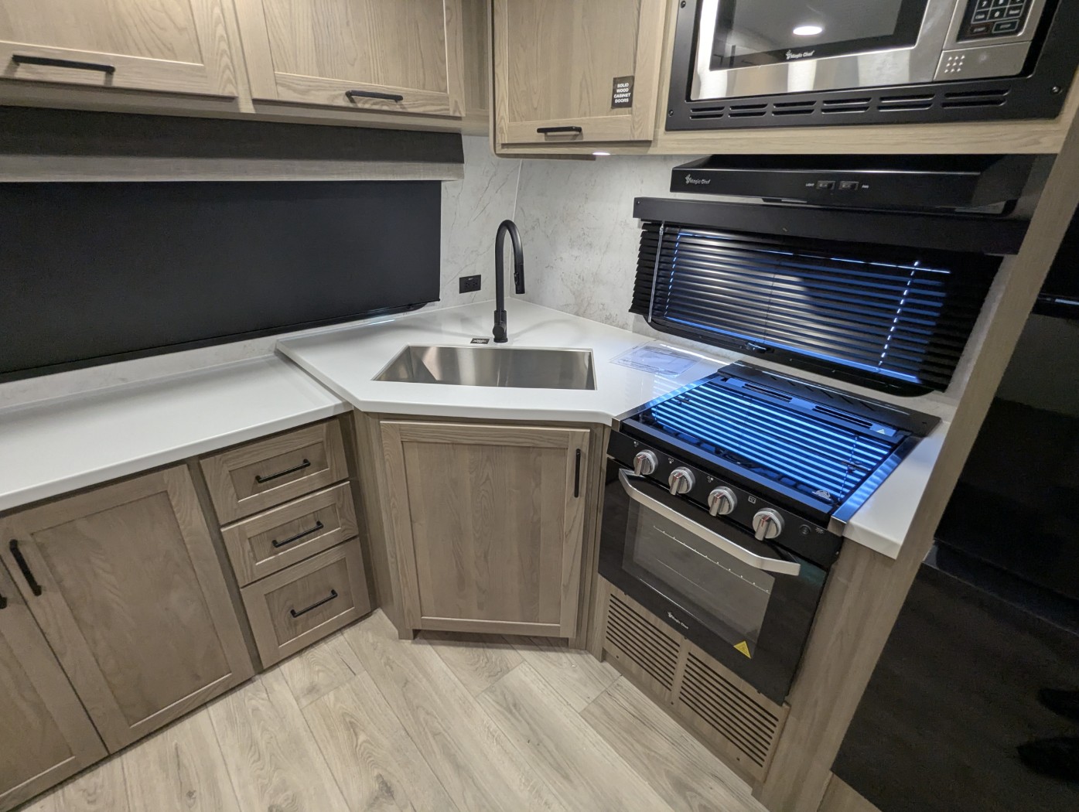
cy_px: 406
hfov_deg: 94.4
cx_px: 540
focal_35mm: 16
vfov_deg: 78.2
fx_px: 499
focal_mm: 2.35
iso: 227
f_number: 2.2
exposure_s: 1/67.8
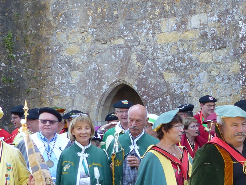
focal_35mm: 122
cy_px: 166
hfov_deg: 15.8
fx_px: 867
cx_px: 258
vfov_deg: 12.1
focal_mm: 7.6
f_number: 3.5
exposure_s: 1/125
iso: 100
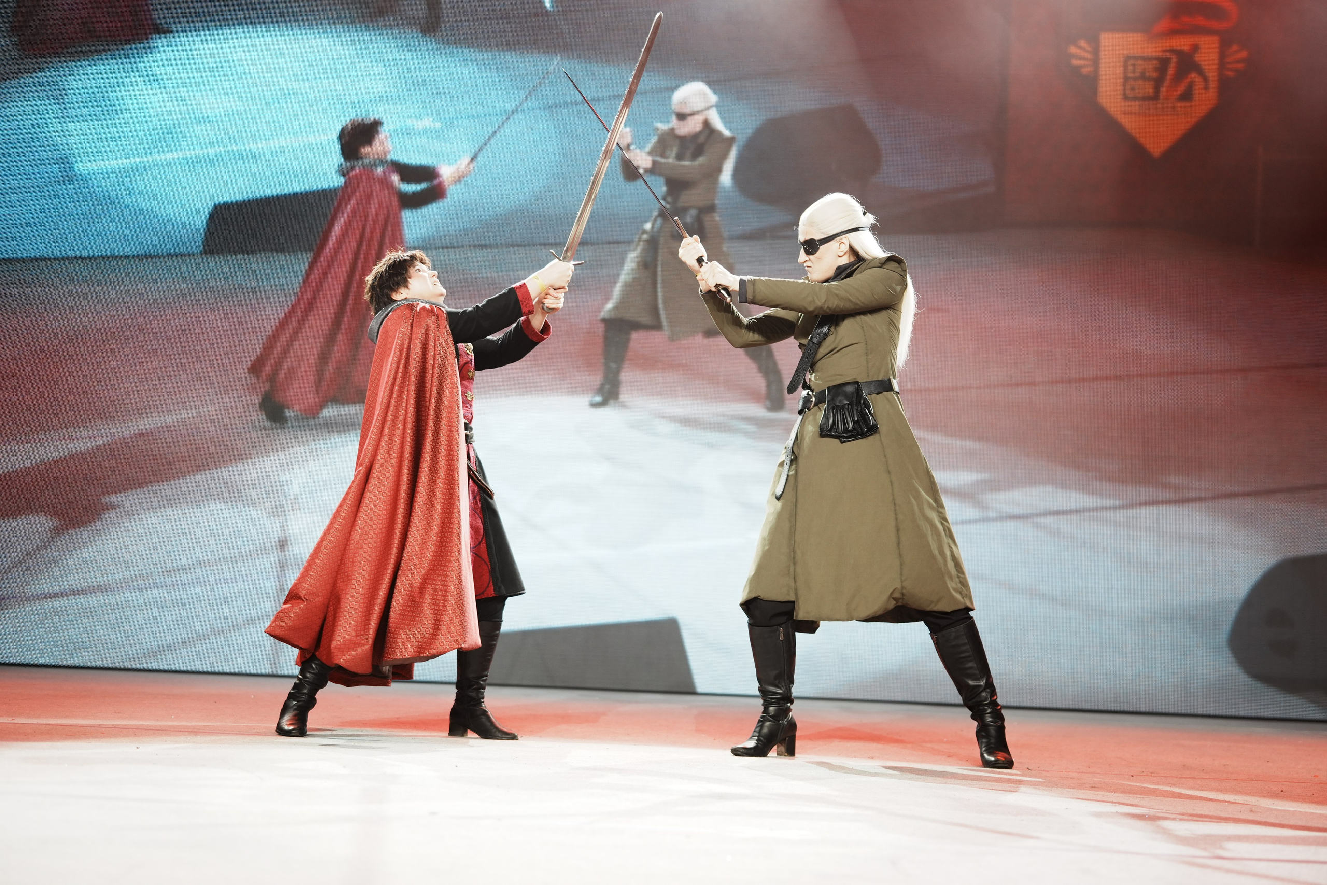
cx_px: 664
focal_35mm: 45
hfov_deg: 43.6
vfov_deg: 29.9
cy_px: 442
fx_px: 1659
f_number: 2.2
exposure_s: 1/500
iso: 400
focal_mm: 45
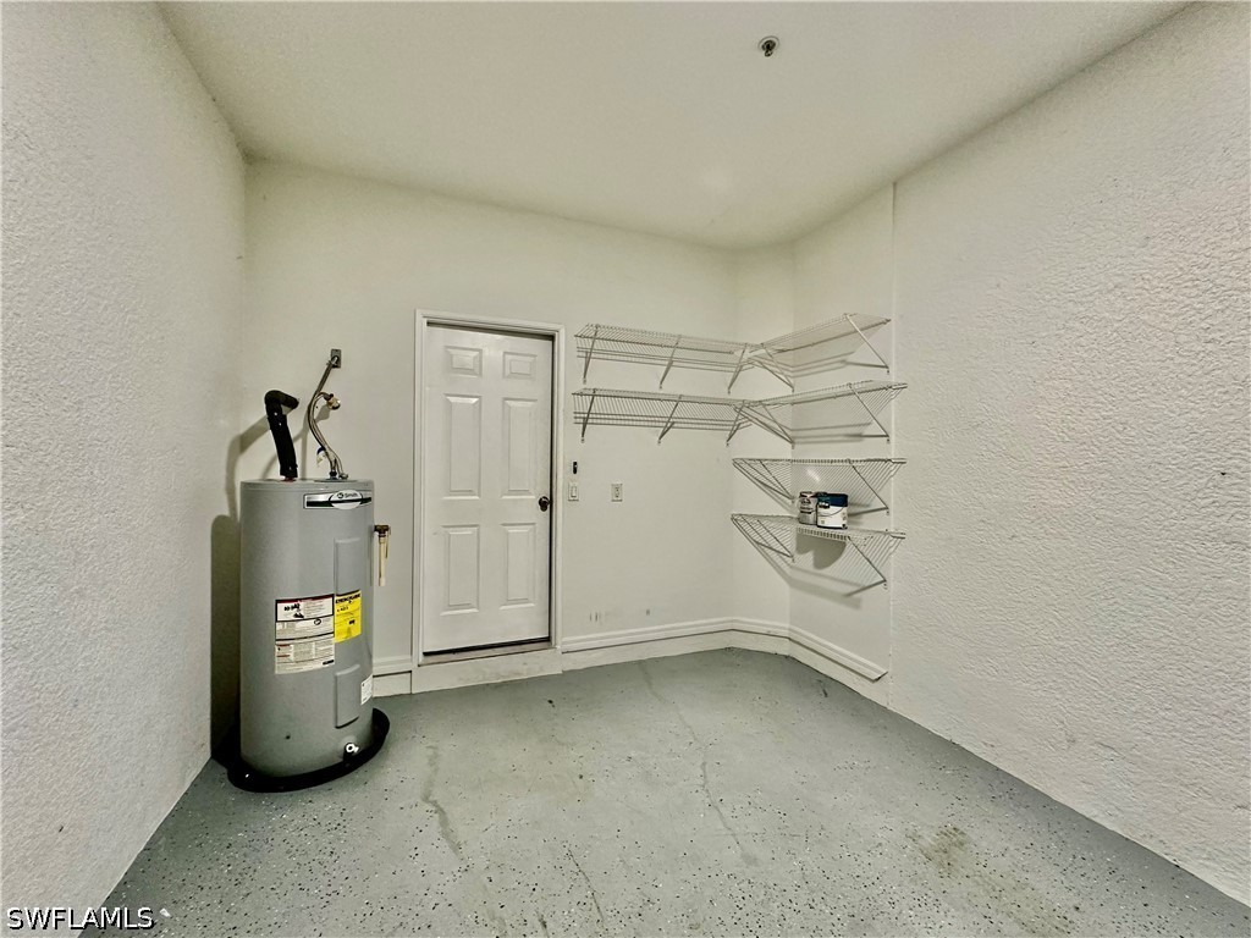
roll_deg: -0.7
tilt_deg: +0.0
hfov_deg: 102.1
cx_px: 626
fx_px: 506
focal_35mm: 14
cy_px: 469
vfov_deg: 85.7
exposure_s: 1/60
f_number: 2.2
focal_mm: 2.22
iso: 320
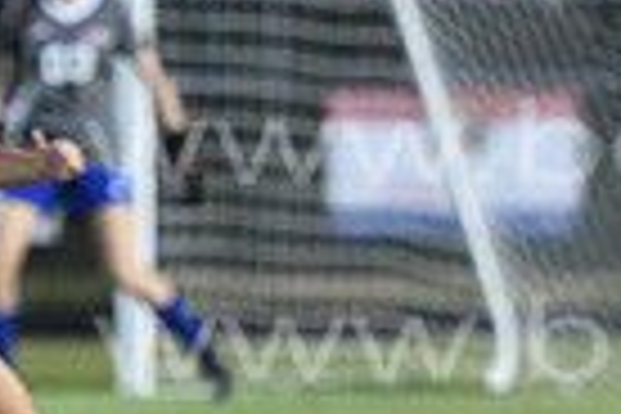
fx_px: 16300
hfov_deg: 2.2
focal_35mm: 945
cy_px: 448
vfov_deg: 1.5
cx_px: 1120
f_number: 2.8
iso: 7200
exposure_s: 1/800
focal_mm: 150
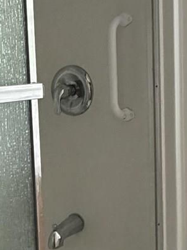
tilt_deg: -6.7
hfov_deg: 18.4
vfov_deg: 24.4
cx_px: 106
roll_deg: +1.7
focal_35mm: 80
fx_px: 577
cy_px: 138
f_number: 2.2
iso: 500
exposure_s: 1/60
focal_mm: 2.22
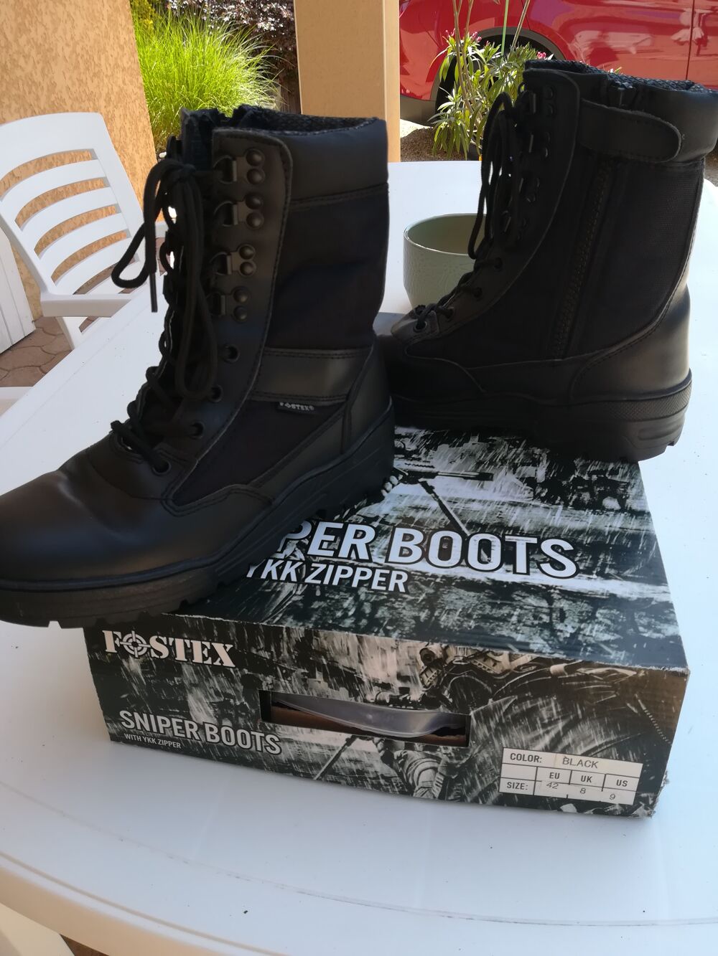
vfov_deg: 67.3
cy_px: 478
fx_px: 719
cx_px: 359
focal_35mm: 26
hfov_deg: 53.1
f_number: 2.2
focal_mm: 3.83
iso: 50
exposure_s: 1/255
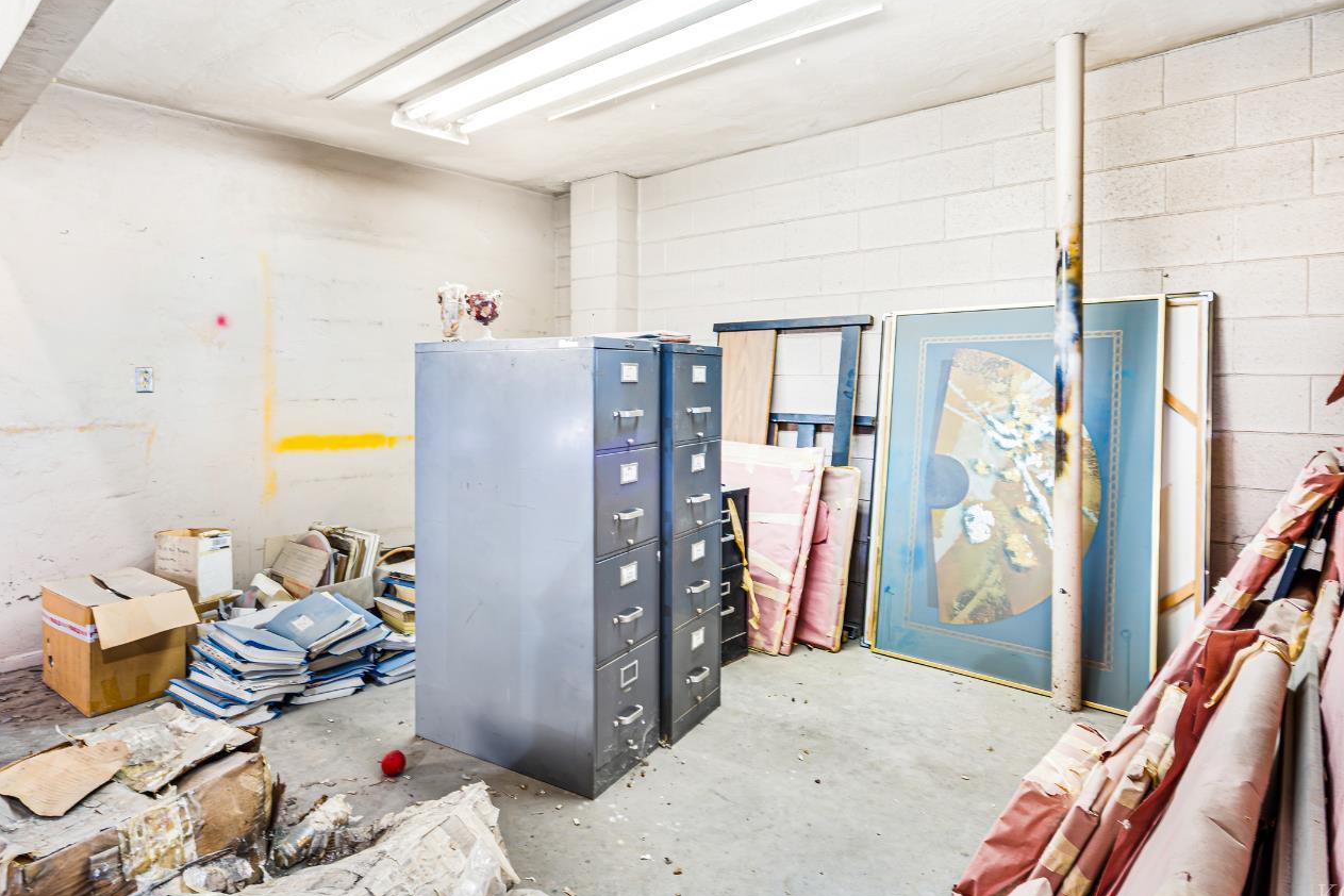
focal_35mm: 19
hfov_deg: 86.7
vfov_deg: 64.3
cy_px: 386
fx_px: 709
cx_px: 610
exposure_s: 5
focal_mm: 16
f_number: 11
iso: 640
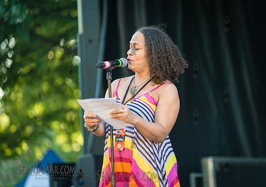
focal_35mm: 212
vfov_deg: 6.7
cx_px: 155
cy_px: 84
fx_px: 1590
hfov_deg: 9.6
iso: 250
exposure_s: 1/160
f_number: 3.2
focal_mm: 185
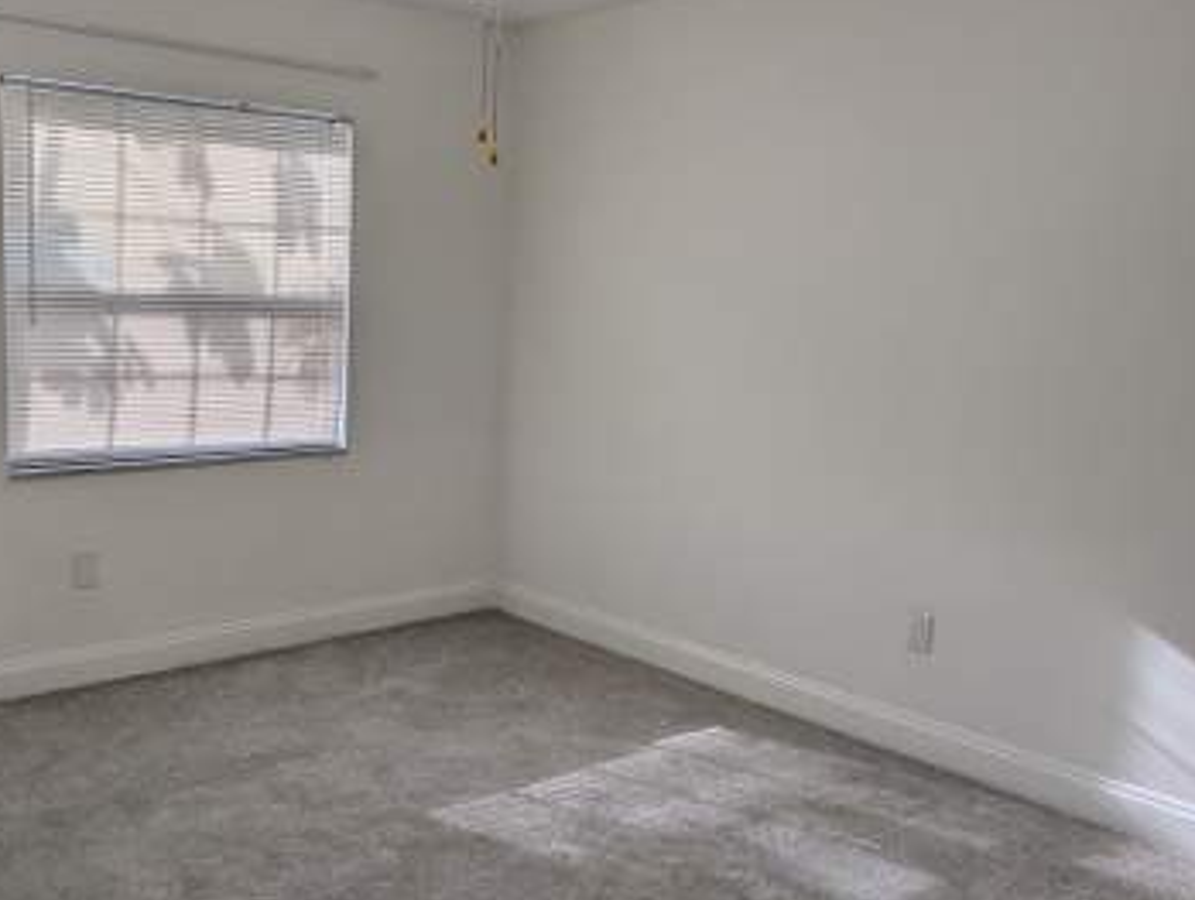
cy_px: 436
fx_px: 1141
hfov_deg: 54.0
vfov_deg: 43.1
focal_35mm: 33
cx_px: 387
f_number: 1.68
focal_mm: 6.9
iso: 21
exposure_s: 1/205
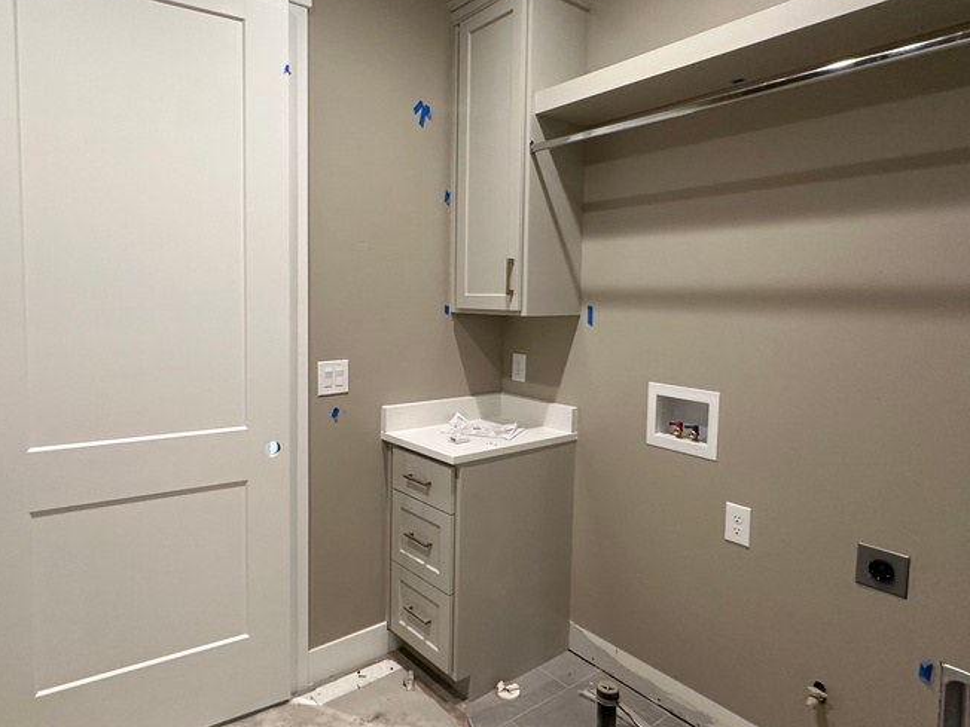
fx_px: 616
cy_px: 335
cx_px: 423
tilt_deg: -3.8
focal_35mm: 22
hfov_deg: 76.0
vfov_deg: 61.0
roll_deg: -0.5
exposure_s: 1/120
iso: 250
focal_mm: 2.22
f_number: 2.2
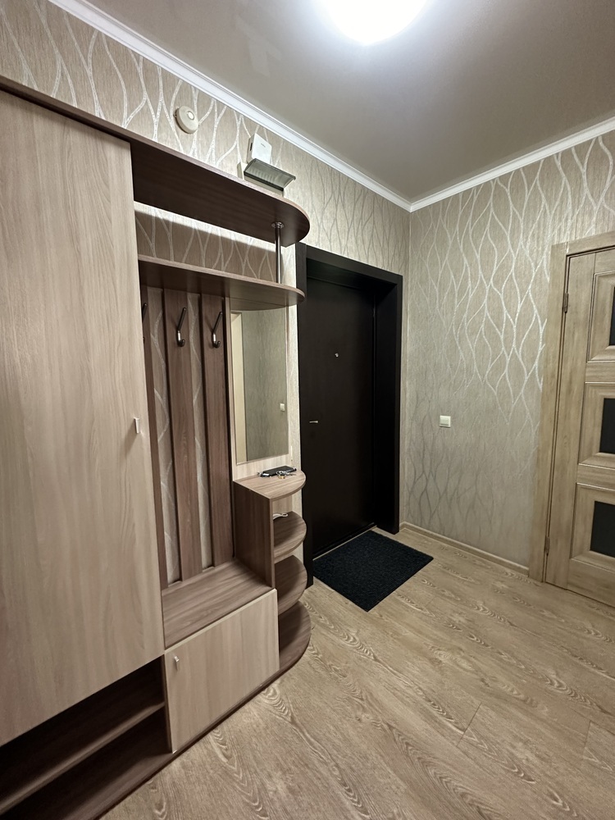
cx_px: 308
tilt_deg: -6.0
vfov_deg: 102.1
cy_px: 410
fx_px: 332
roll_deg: +0.6
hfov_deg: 85.7
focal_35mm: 14
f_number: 2.2
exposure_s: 1/50
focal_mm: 2.22
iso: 800
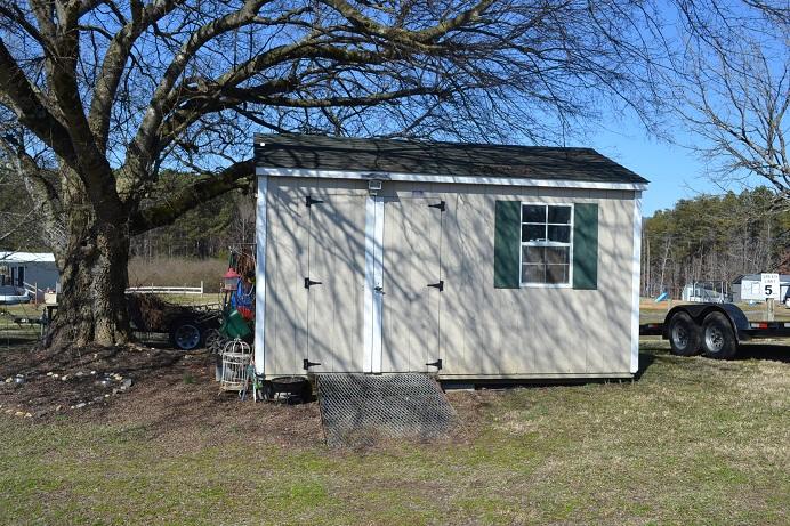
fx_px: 790
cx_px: 395
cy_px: 263
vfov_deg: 36.9
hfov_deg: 53.1
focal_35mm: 36
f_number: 8
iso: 100
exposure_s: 1/250
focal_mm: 24
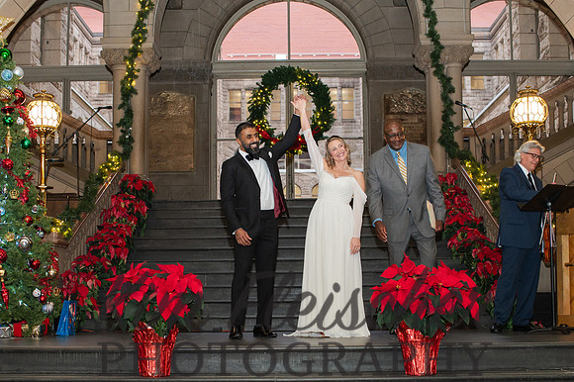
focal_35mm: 49
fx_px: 783
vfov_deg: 27.3
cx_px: 284
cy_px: 254
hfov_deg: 40.3
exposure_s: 1/200
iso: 1000
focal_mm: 35
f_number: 3.5
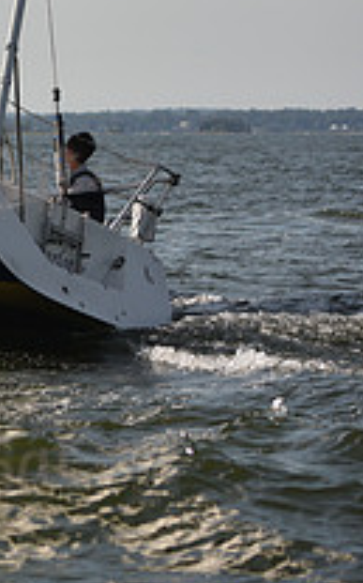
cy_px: 94
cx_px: -386
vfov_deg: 10.5
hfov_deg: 6.3
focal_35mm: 200
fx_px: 3172
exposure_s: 1/3200
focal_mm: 70
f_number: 3.2
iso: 250
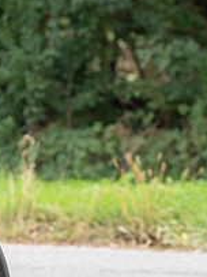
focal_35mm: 396
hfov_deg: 3.7
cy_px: 43
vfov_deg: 5.0
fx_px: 3161
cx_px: -125
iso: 1000
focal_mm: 129
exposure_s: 1/1000
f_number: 4
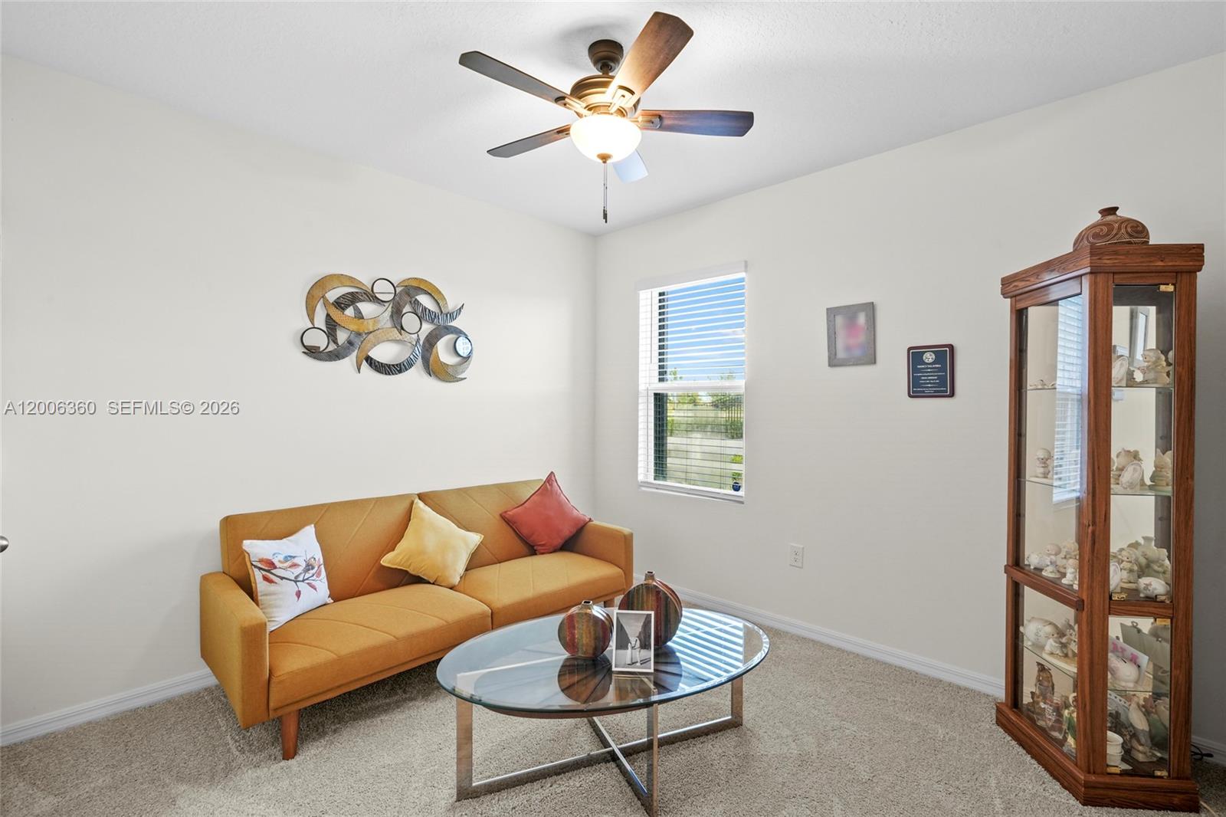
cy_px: 408
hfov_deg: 96.7
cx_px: 613
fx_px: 545
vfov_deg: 73.7
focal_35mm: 16
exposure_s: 1/2
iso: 400
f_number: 11
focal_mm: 16
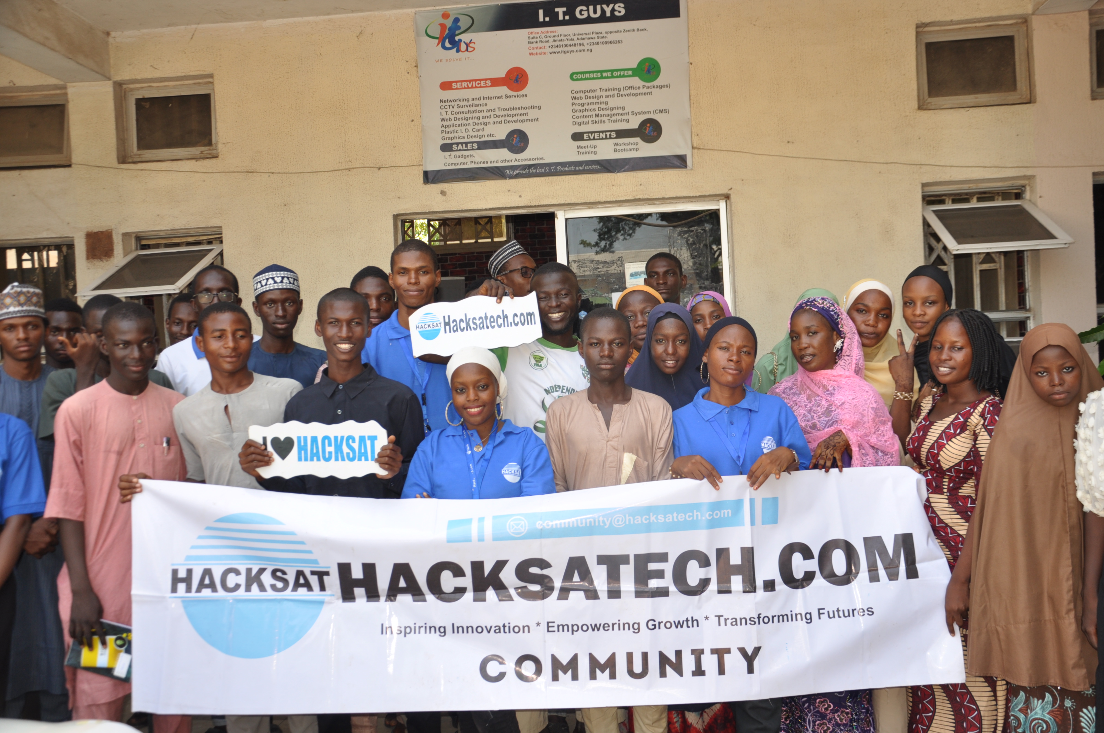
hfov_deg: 53.2
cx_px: 552
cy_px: 366
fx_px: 1103
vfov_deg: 36.8
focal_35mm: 36
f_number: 5
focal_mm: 24
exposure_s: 1/200
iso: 200
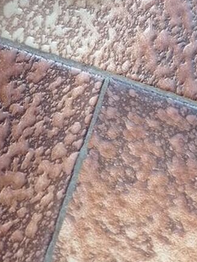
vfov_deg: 20.2
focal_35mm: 86
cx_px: 138
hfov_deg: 17.1
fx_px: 653
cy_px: -108
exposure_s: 1/33.3
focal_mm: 4.74
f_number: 1.79
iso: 267
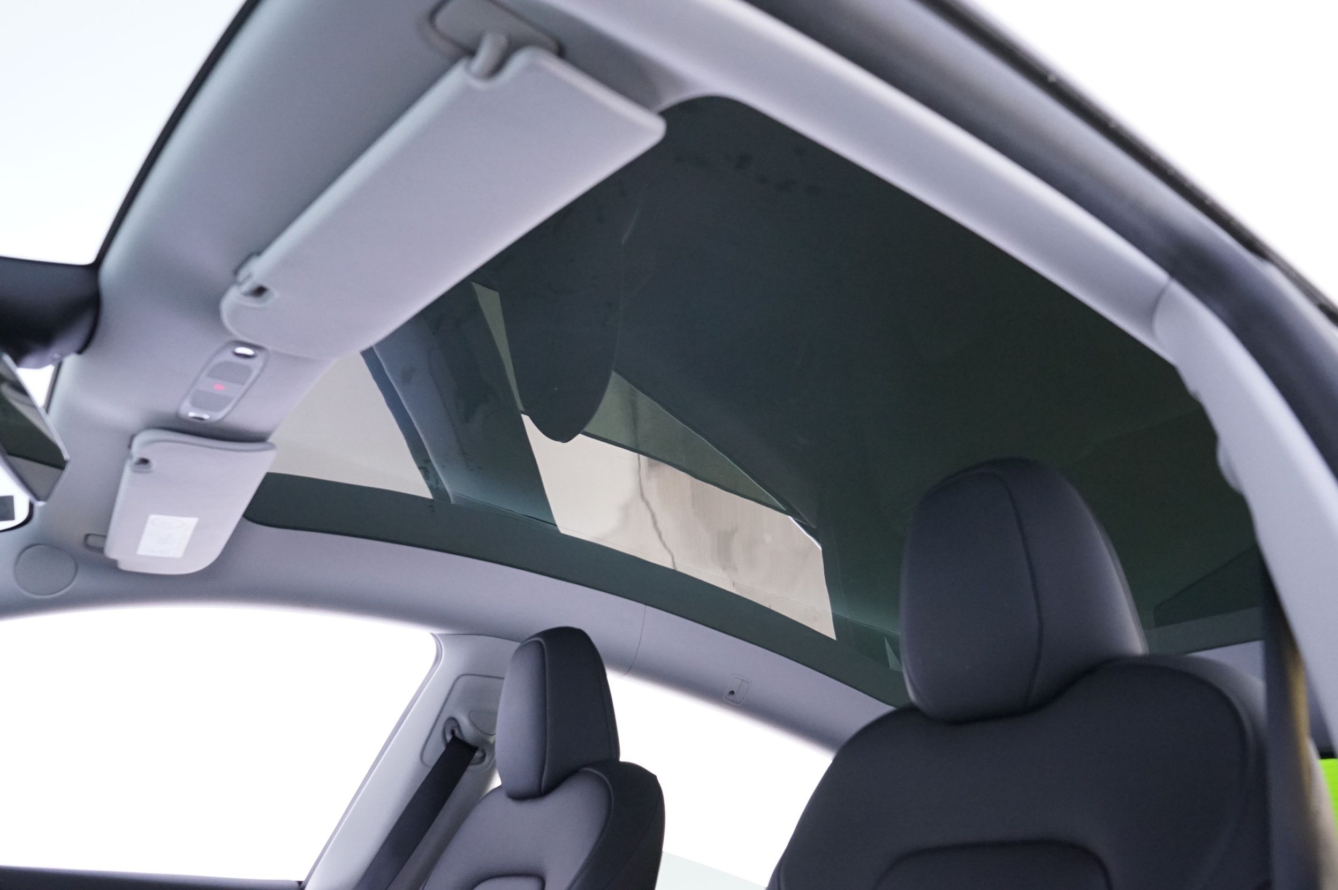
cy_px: 445
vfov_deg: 46.3
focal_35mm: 28
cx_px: 669
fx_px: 1040
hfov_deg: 65.5
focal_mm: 28
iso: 4000
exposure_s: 1/10
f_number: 6.3
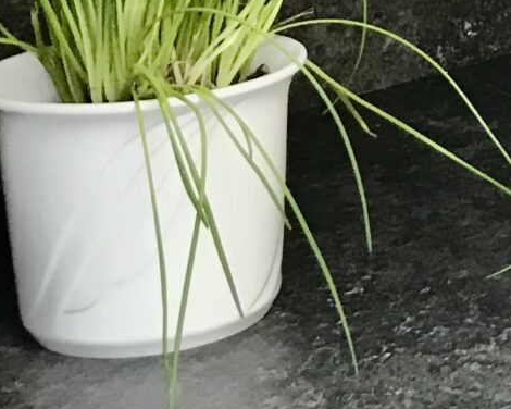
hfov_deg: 11.7
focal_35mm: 149
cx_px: 1005
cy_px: -301
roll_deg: +1.1
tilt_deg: -5.6
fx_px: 2253
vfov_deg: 9.9
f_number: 1.8
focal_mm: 3.99
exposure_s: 1/20
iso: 40
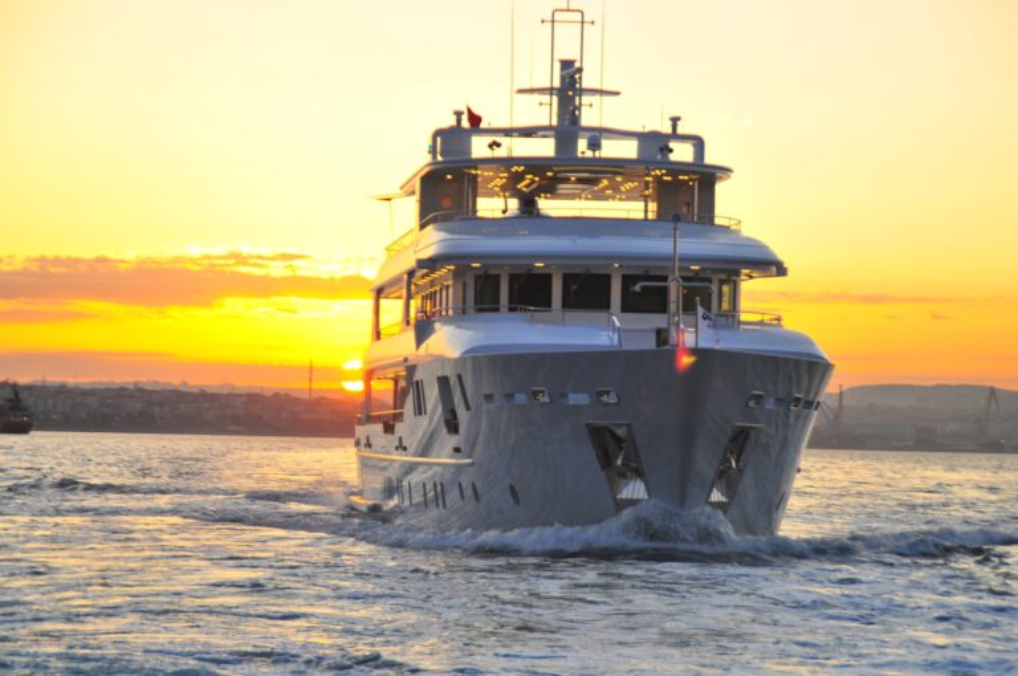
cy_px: 338
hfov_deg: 15.9
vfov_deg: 10.6
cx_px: 509
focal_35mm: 129
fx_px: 3643
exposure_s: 1/160
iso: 200
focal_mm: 86
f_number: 5.6
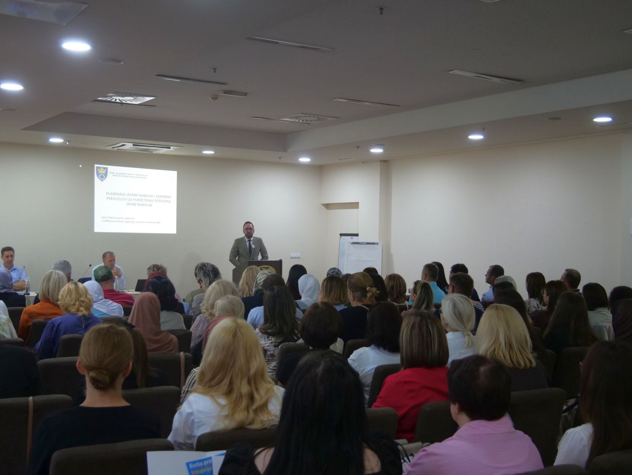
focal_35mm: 42
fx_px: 767
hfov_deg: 44.8
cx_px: 315
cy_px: 224
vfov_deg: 34.4
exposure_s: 1/60
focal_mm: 18
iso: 1000
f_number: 3.9
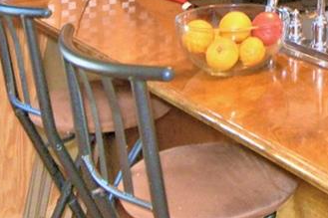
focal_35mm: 73
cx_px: 383
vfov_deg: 16.6
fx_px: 665
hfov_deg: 25.2
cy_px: -126
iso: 720
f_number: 4.5
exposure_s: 1/30
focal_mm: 10
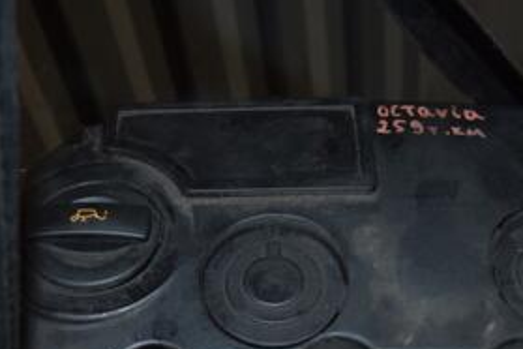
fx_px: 1031
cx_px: 231
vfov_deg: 18.8
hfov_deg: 28.4
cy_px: 330
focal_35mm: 71
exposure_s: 1/60
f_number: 5
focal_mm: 22
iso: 800
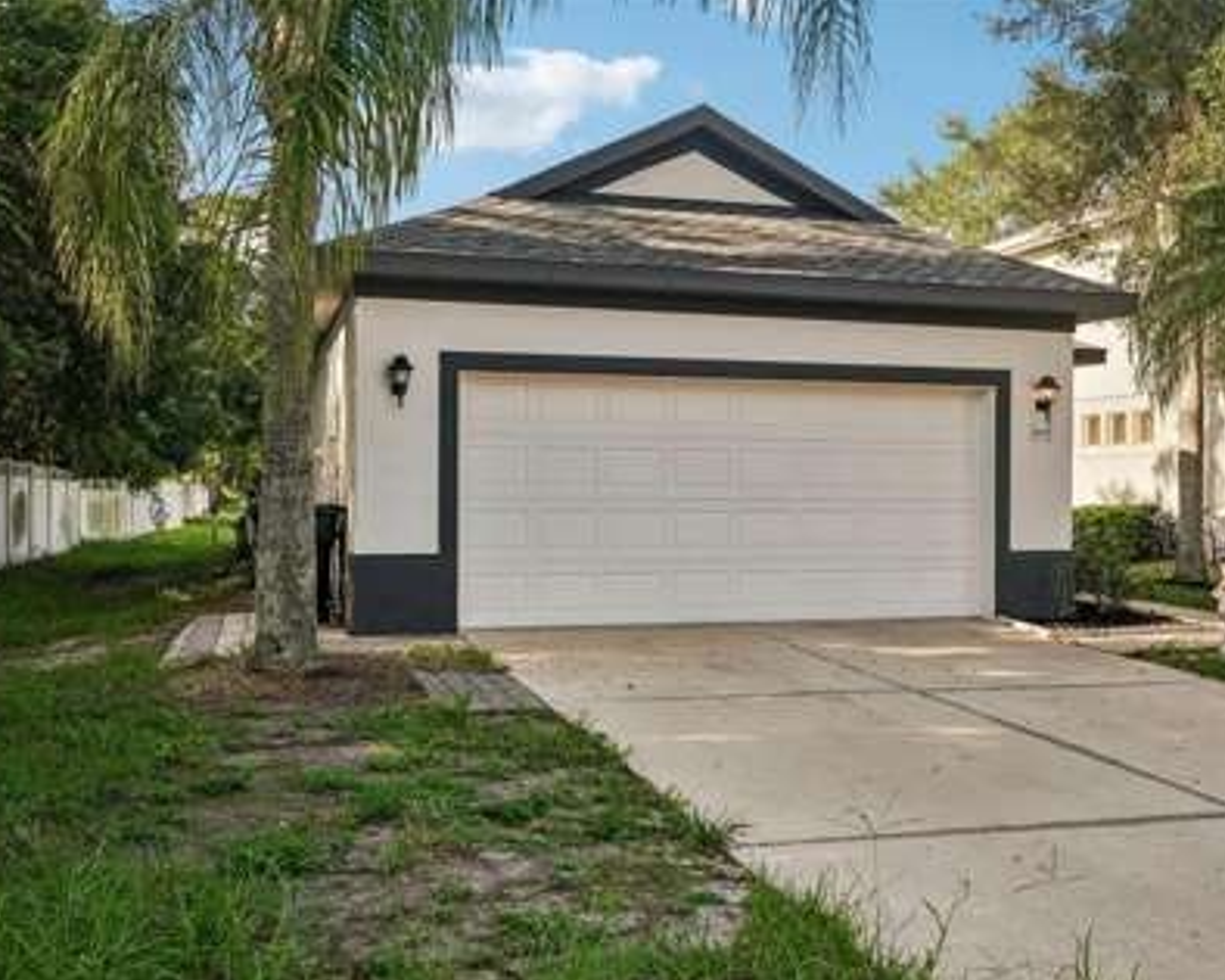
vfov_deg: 37.3
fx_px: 1450
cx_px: 703
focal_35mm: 40
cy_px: 493
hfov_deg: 45.7
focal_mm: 35
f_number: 8
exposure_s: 1/320
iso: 400
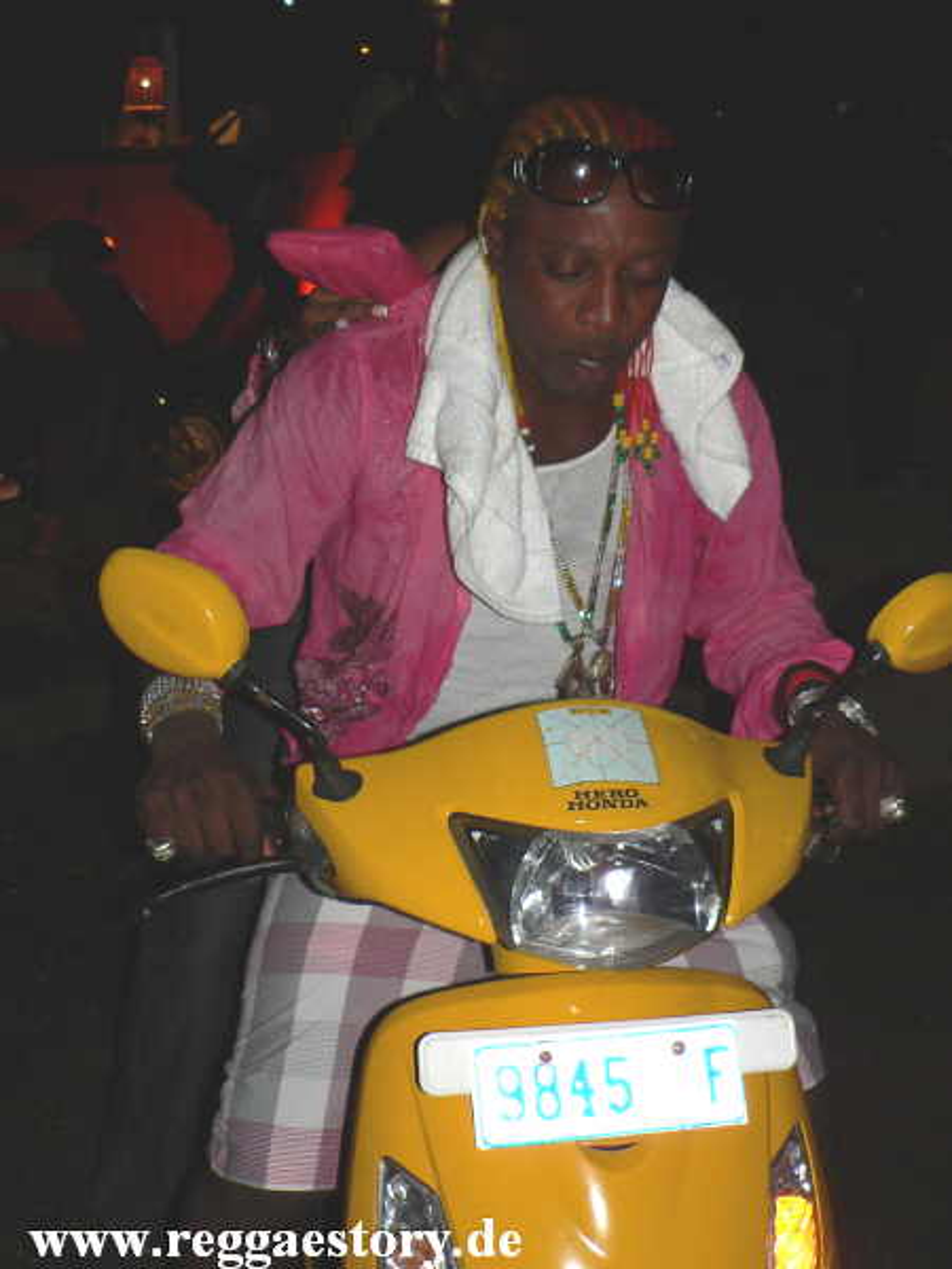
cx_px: 476
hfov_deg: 40.7
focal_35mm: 35
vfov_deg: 52.6
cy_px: 634
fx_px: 1283
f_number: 2.8
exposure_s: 1/60
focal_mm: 6
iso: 100
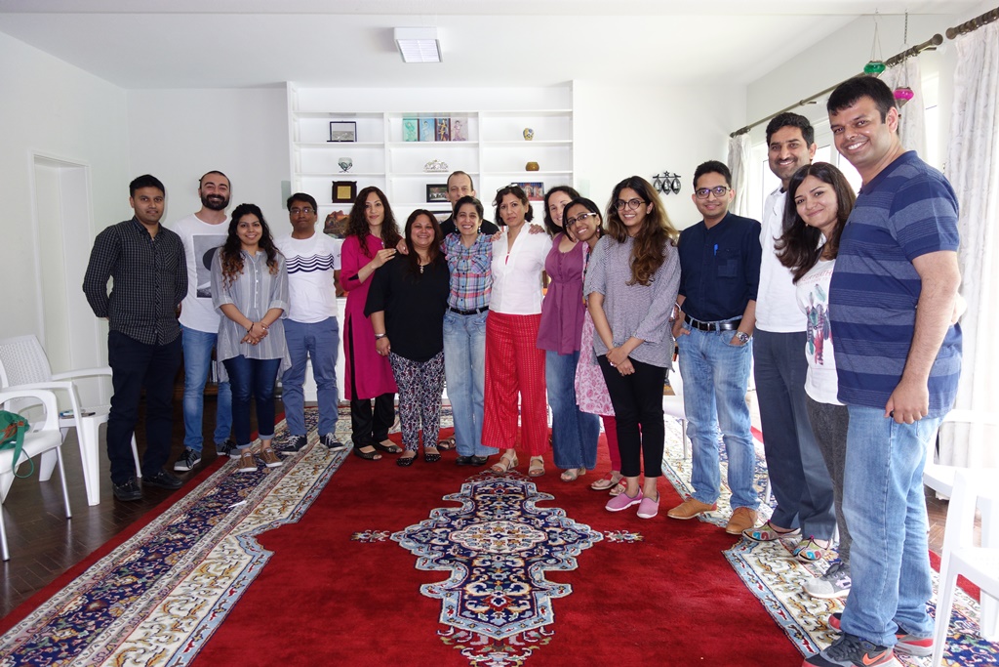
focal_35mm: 28
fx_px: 777
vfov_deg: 46.4
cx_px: 500
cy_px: 334
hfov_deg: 65.5
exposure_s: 1/30
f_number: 1.8
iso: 250
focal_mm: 10.4
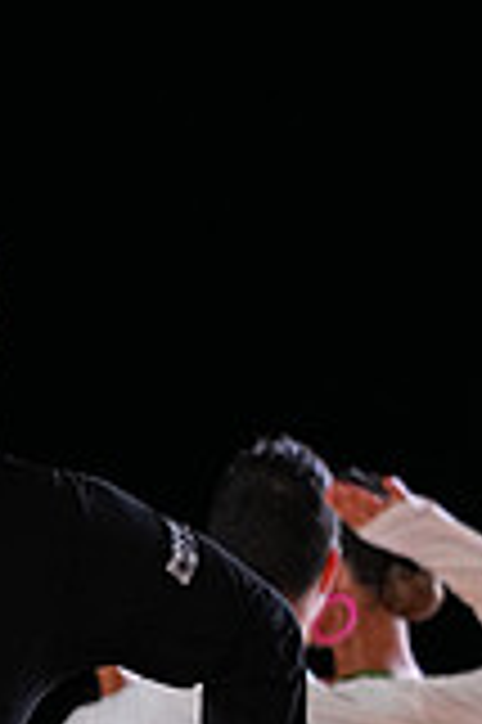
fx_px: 9298
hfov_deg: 3.0
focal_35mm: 462
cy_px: 998
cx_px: -340
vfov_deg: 4.4
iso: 2000
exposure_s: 1/400
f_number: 4
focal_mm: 128
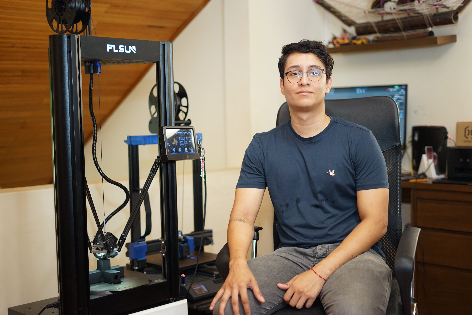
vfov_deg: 27.0
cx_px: 236
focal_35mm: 50
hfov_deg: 39.6
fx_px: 656
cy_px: 158
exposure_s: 1/125
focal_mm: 50
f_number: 1.8
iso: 640
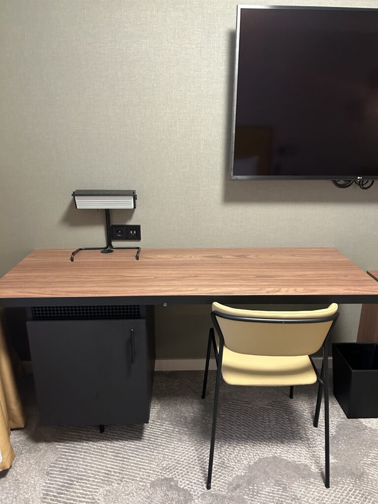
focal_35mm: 26
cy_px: 252
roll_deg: -2.0
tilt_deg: -17.0
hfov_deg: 53.1
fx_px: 379
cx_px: 189
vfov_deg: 67.3
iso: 400
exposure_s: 1/50
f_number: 1.5
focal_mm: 5.7
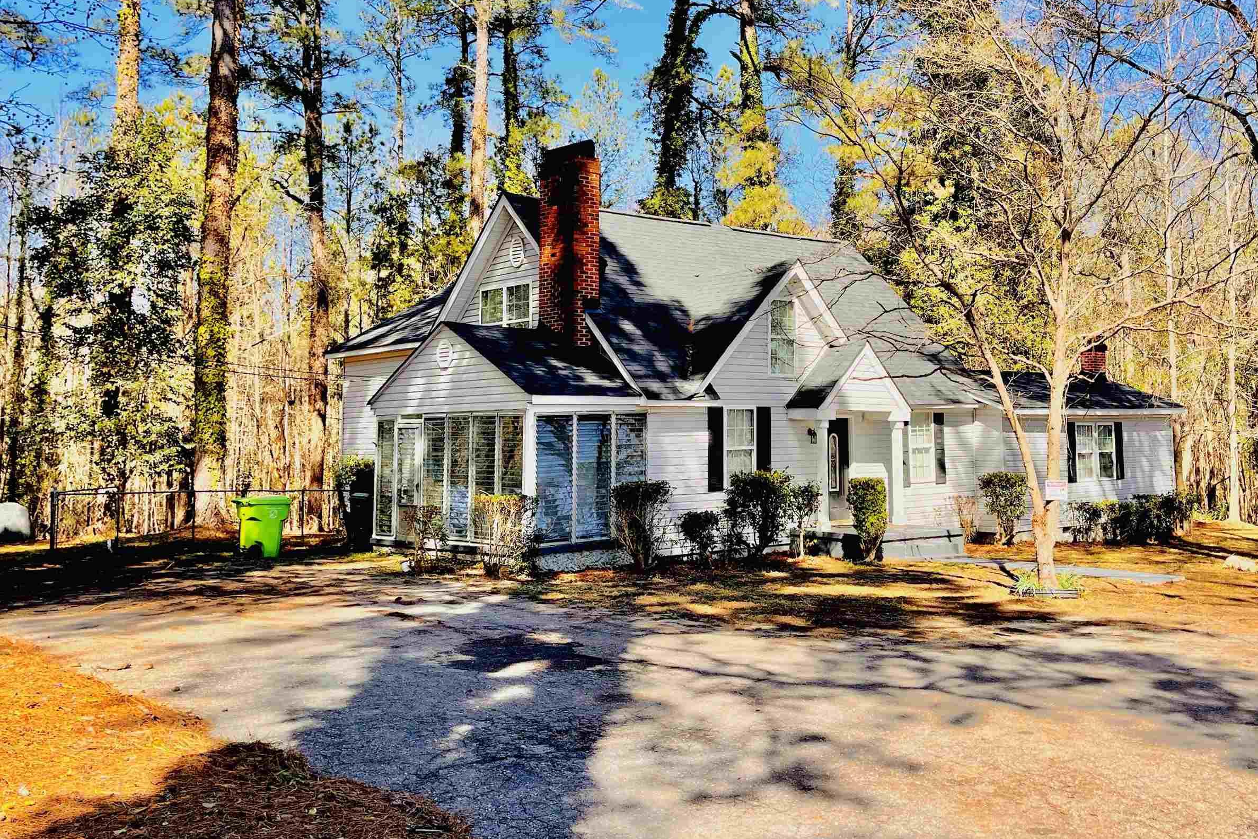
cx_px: 754
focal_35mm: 35
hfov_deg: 54.1
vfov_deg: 37.5
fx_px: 1223
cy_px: 299
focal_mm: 5.1
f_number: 1.6
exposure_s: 1/1212
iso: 50
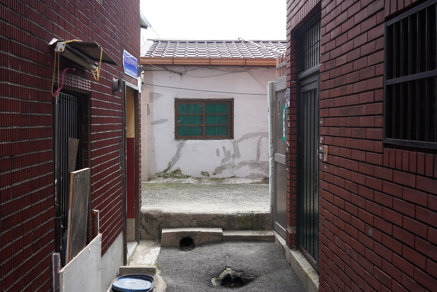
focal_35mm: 35
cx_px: 218
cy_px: 146
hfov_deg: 54.4
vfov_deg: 37.9
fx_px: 425
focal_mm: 35
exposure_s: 1/100
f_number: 6.3
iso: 100
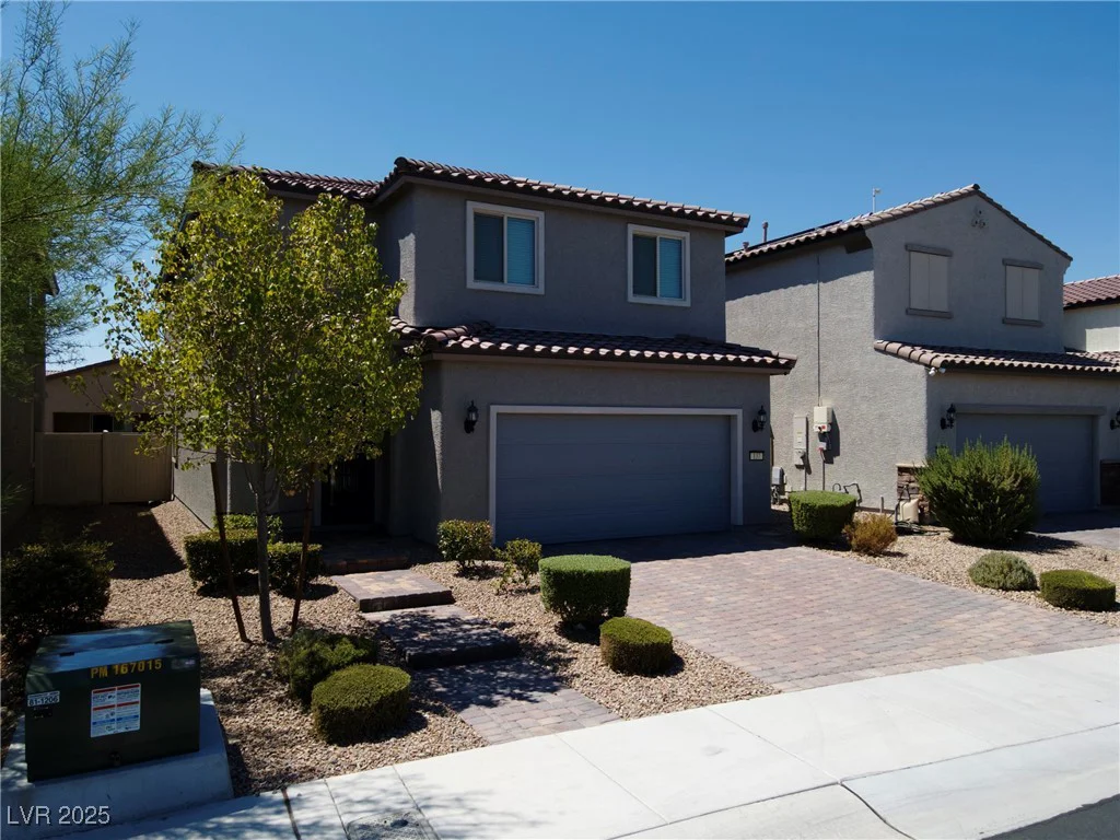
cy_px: 420
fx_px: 777
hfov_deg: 71.6
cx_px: 560
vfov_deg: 56.8
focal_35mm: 24
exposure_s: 1/725
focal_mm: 4.5
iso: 110
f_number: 2.8
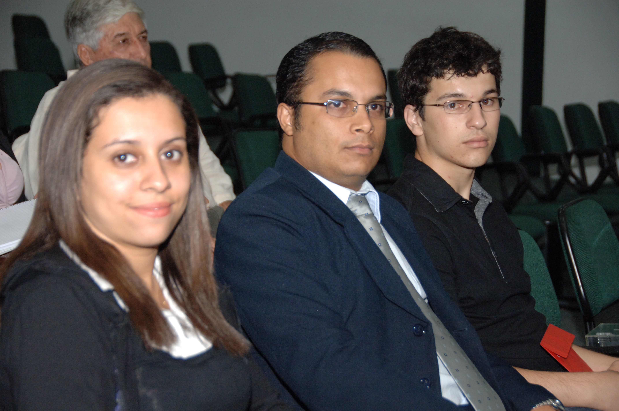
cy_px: 206
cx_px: 310
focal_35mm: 98
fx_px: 1674
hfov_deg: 20.9
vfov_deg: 14.0
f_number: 5
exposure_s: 1/250
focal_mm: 65
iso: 800
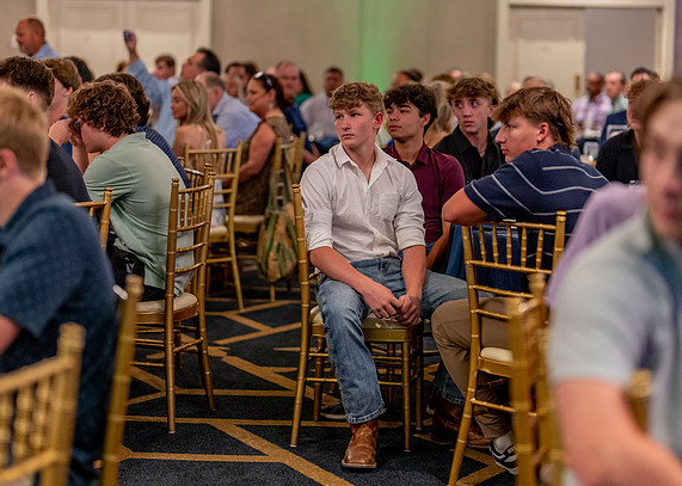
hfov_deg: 24.2
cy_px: 187
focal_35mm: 82
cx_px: 365
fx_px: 1587
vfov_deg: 17.4
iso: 800
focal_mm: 50
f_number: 1.2
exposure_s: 1/320
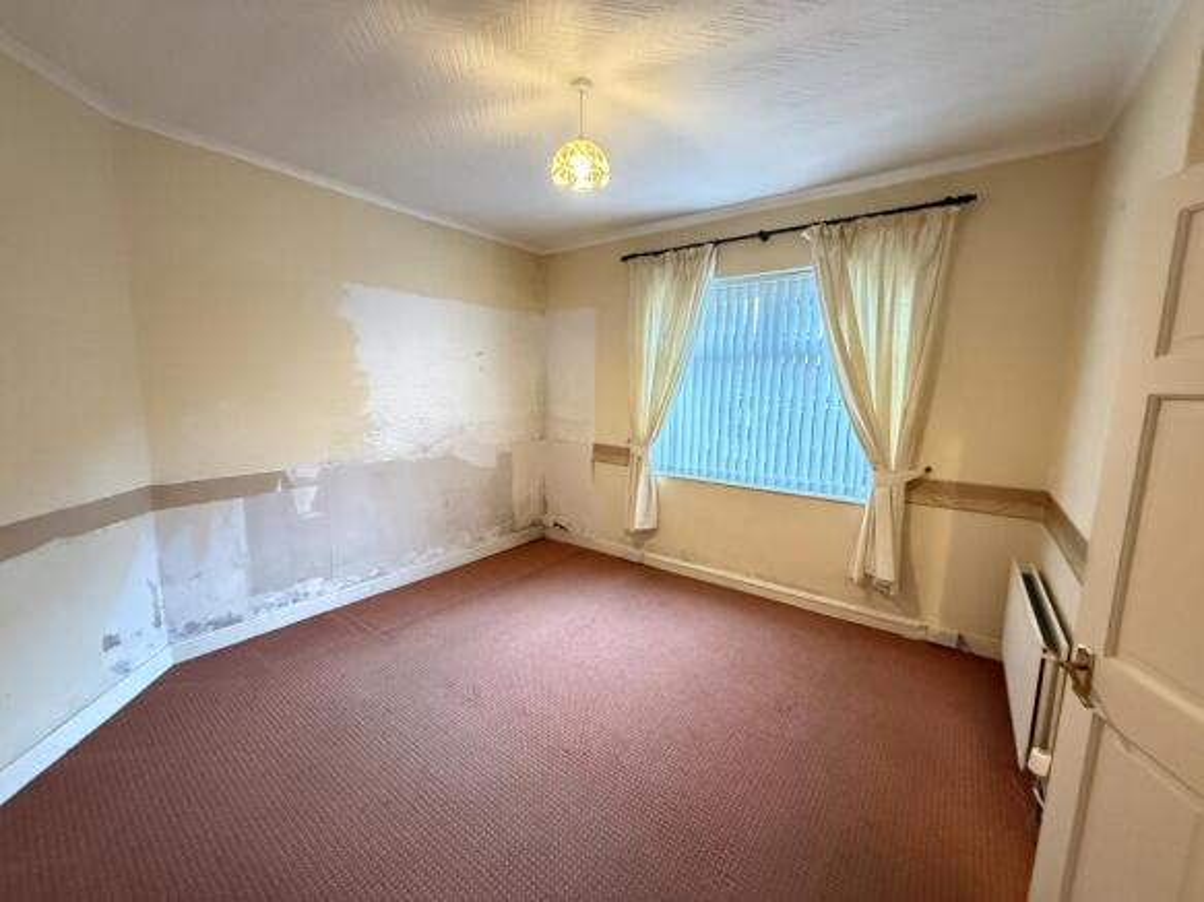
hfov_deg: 102.1
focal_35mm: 14
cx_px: 602
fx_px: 487
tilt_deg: -7.8
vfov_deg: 85.7
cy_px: 451
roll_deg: -1.0
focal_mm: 2.22
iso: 1250
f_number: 2.2
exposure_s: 1/33
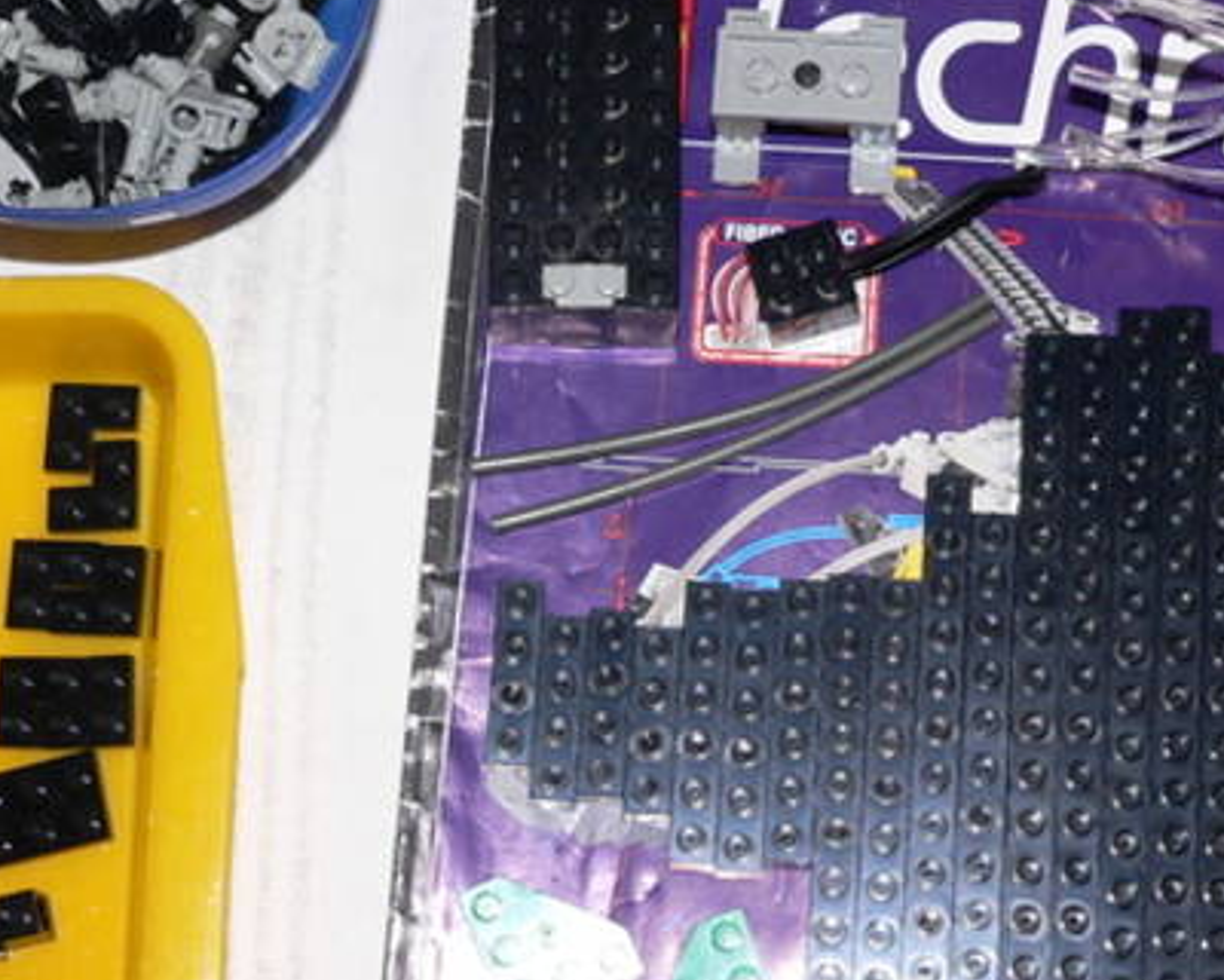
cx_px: 679
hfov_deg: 24.1
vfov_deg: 19.4
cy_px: 642
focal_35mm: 79
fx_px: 2862
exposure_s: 1/60
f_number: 2.8
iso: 100
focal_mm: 6
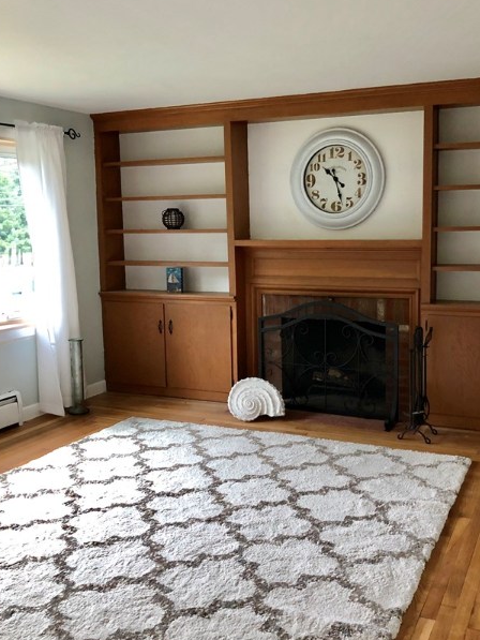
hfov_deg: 39.5
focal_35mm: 36
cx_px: 292
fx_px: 665
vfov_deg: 51.3
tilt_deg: -4.6
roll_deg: +0.8
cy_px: 293
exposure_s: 1/15
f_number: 1.8
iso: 50
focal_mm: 3.99
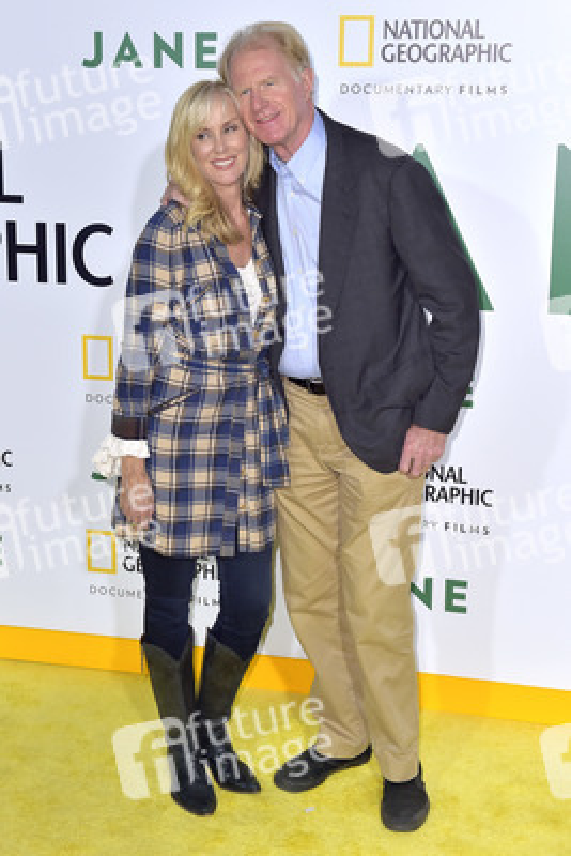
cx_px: 286
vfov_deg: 39.6
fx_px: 1188
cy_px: 428
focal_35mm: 50
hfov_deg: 27.0
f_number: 6.3
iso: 500
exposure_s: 1/320
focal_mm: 50
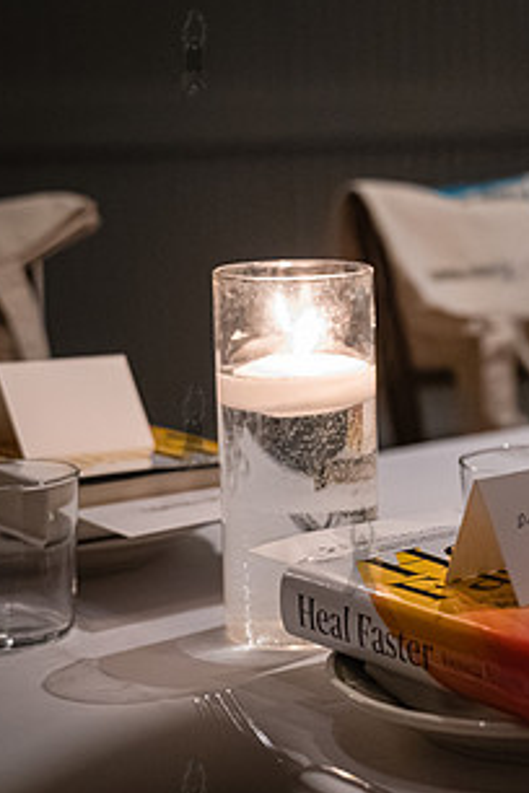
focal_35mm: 97
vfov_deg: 21.0
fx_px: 2138
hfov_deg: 13.6
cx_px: 692
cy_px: 425
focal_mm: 50
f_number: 2.8
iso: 12800
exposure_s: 1/250
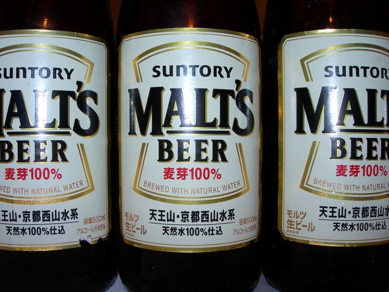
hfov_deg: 49.0
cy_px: 146
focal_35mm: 38
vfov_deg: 37.7
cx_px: 194
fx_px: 427
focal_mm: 7.8
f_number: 4.8
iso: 50
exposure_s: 1/60.1
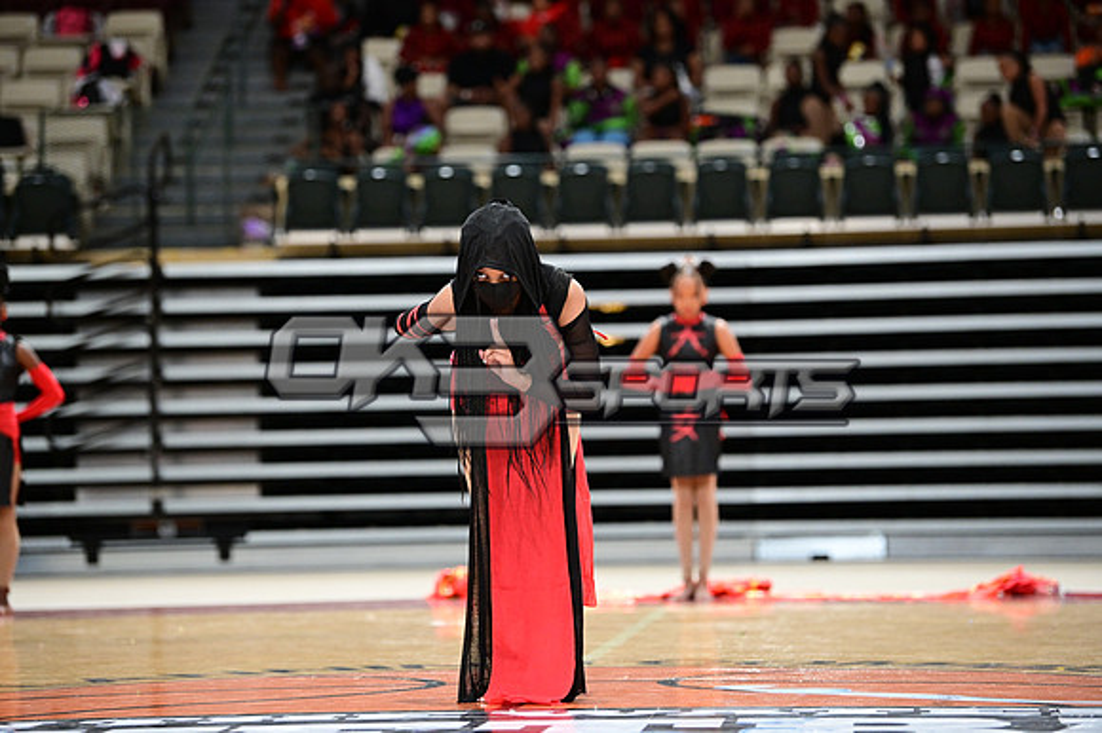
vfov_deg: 10.1
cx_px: 551
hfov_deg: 15.2
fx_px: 4130
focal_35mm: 135
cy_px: 366
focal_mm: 135
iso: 6400
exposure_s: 1/1000
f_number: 3.2
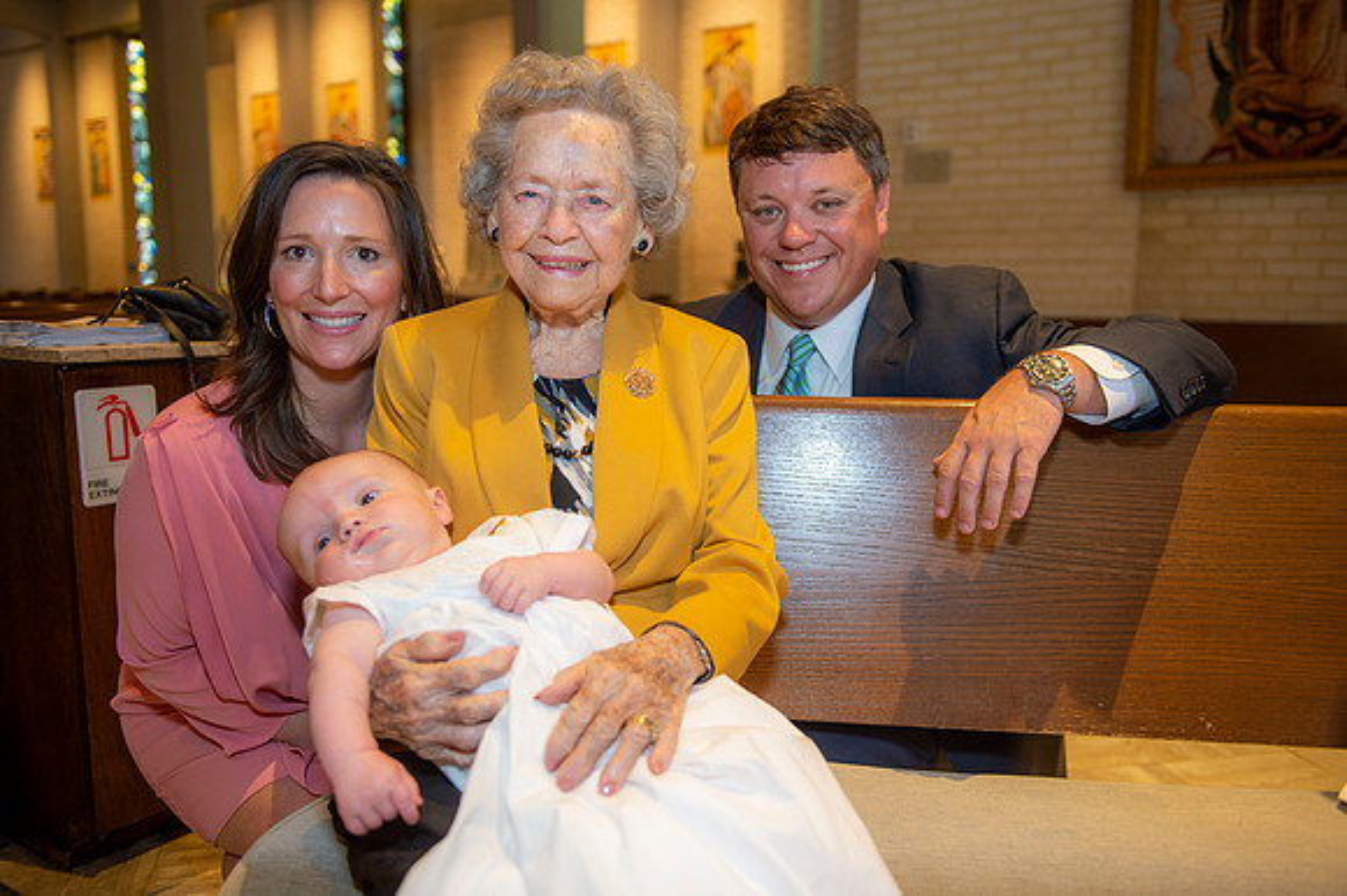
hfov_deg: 60.3
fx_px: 1159
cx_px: 674
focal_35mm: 31
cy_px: 448
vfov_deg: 42.3
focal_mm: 31
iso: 900
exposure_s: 1/100
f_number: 2.8
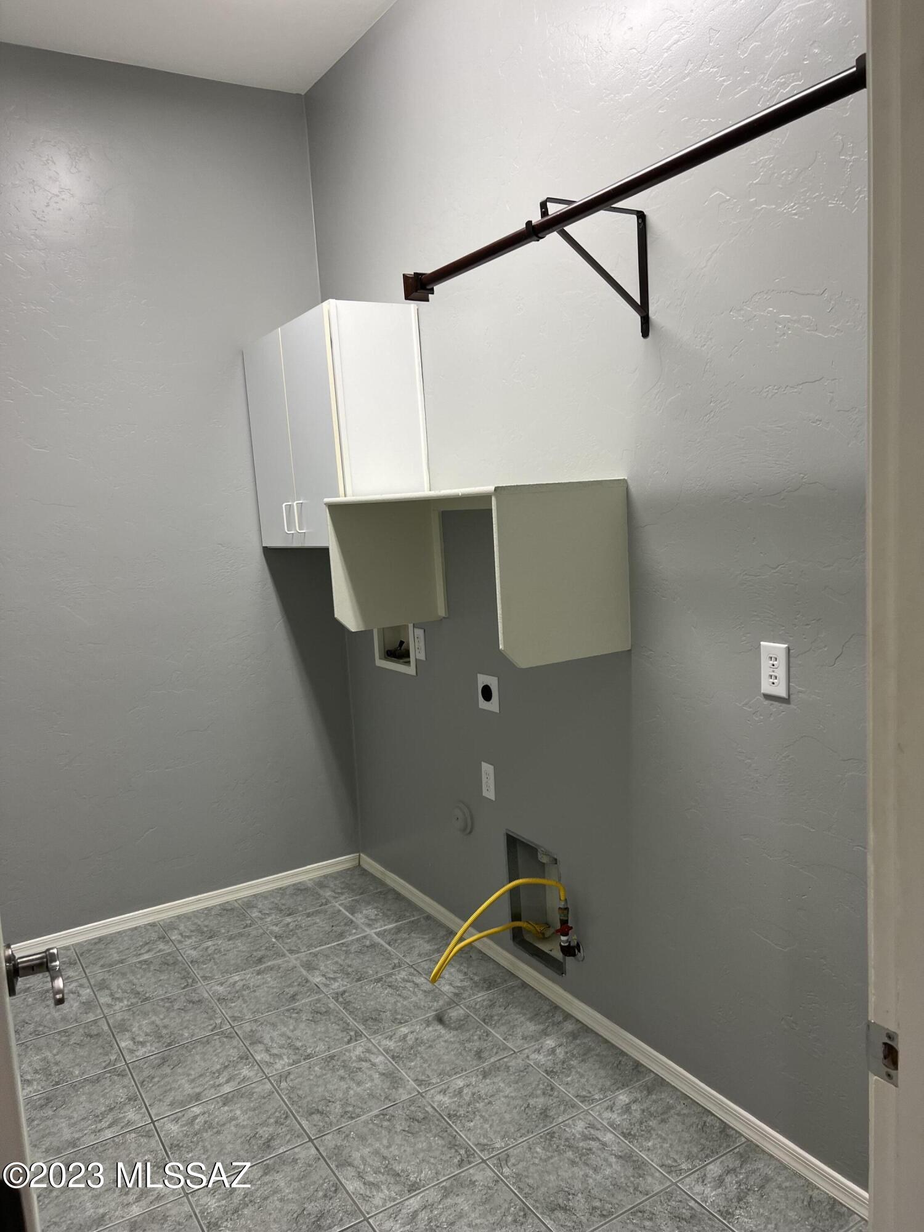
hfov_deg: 53.1
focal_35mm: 26
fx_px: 925
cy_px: 616
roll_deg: +5.1
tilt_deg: -7.2
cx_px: 462
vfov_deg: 67.3
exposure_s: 1/60
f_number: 1.5
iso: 64
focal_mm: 5.7
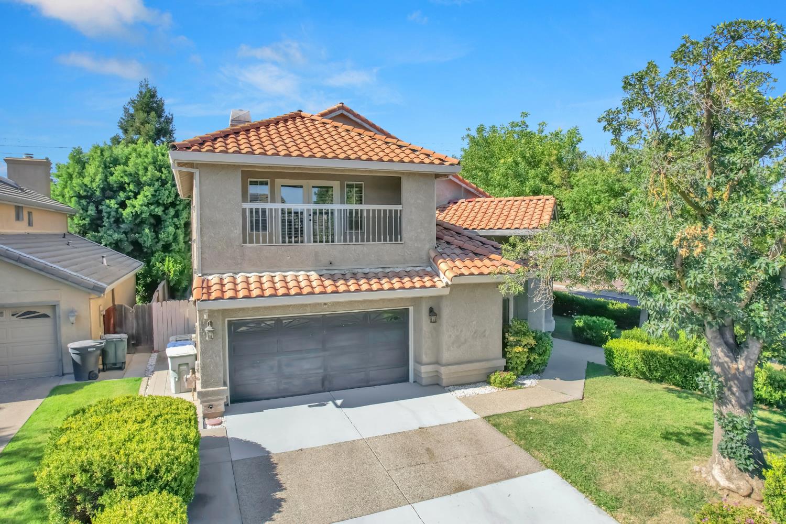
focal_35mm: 22
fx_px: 480
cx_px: 393
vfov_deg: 57.2
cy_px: 262
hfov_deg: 78.6
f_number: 2.8
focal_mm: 8.38
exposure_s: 1/1250
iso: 100
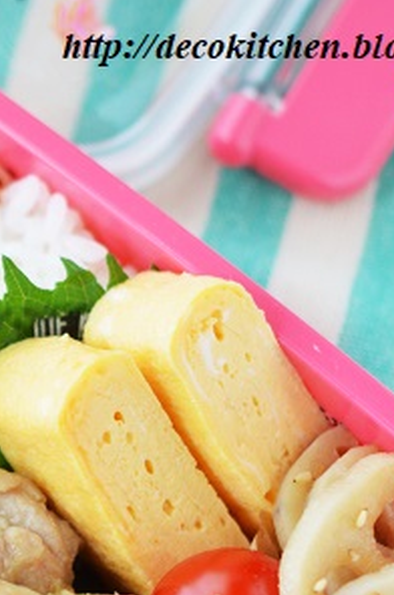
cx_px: 47
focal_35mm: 142
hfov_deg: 9.6
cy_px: 507
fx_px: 2342
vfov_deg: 14.4
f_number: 3
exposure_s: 1/60
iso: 560
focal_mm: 40
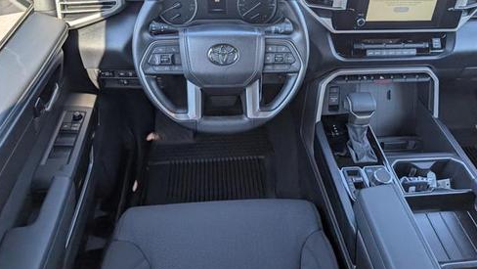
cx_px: 239
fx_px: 342
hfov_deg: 69.8
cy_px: 107
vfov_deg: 42.7
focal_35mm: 27
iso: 157
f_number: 1.68
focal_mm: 6.9
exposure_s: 1/667
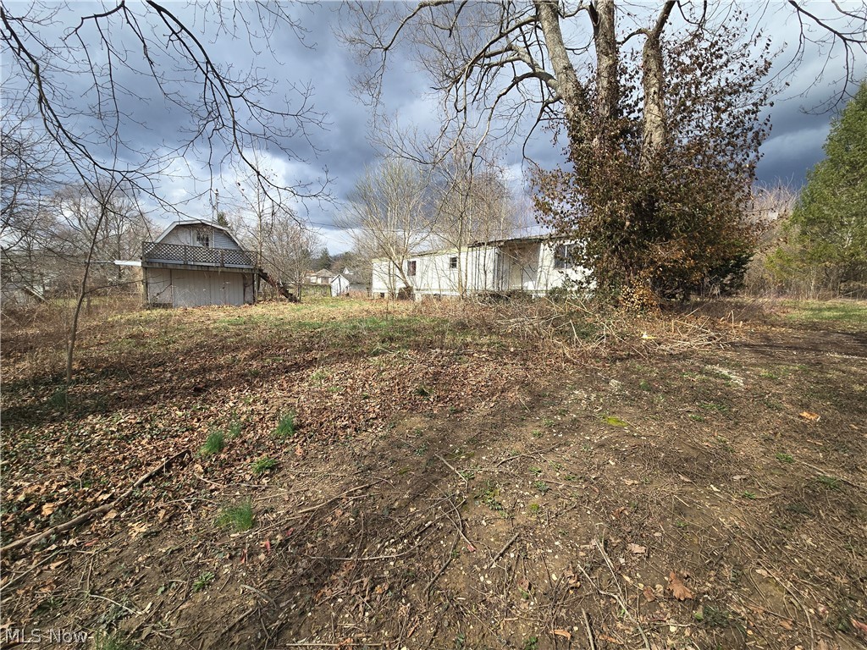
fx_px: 326
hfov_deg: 106.2
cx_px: 434
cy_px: 325
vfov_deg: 89.9
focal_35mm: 13
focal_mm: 2.2
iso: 50
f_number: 2.2
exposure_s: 1/1406
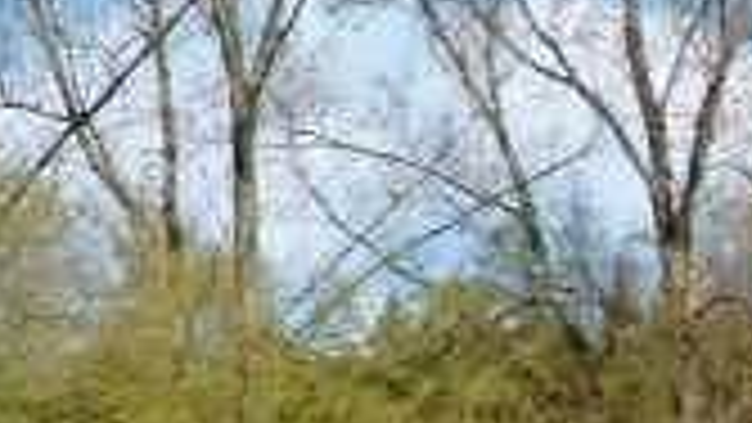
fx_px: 4487
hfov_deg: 8.8
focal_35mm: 225
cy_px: 162
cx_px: -982
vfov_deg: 5.4
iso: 100
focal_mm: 7.7
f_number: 4
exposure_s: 1/640
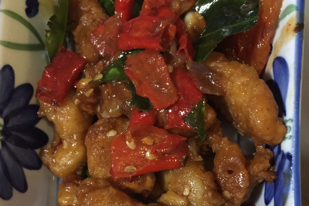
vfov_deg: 31.9
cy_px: 162
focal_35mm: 41
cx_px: 152
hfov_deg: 47.4
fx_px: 352
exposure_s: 1/17
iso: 320
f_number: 2.2
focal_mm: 4.15
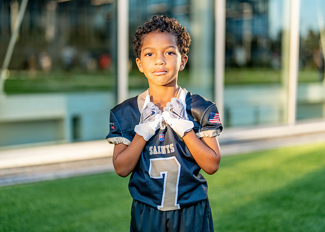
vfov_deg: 24.0
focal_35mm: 59
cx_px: 163
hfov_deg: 33.2
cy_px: 103
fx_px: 546
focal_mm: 50
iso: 200
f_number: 1.2
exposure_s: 1/2000
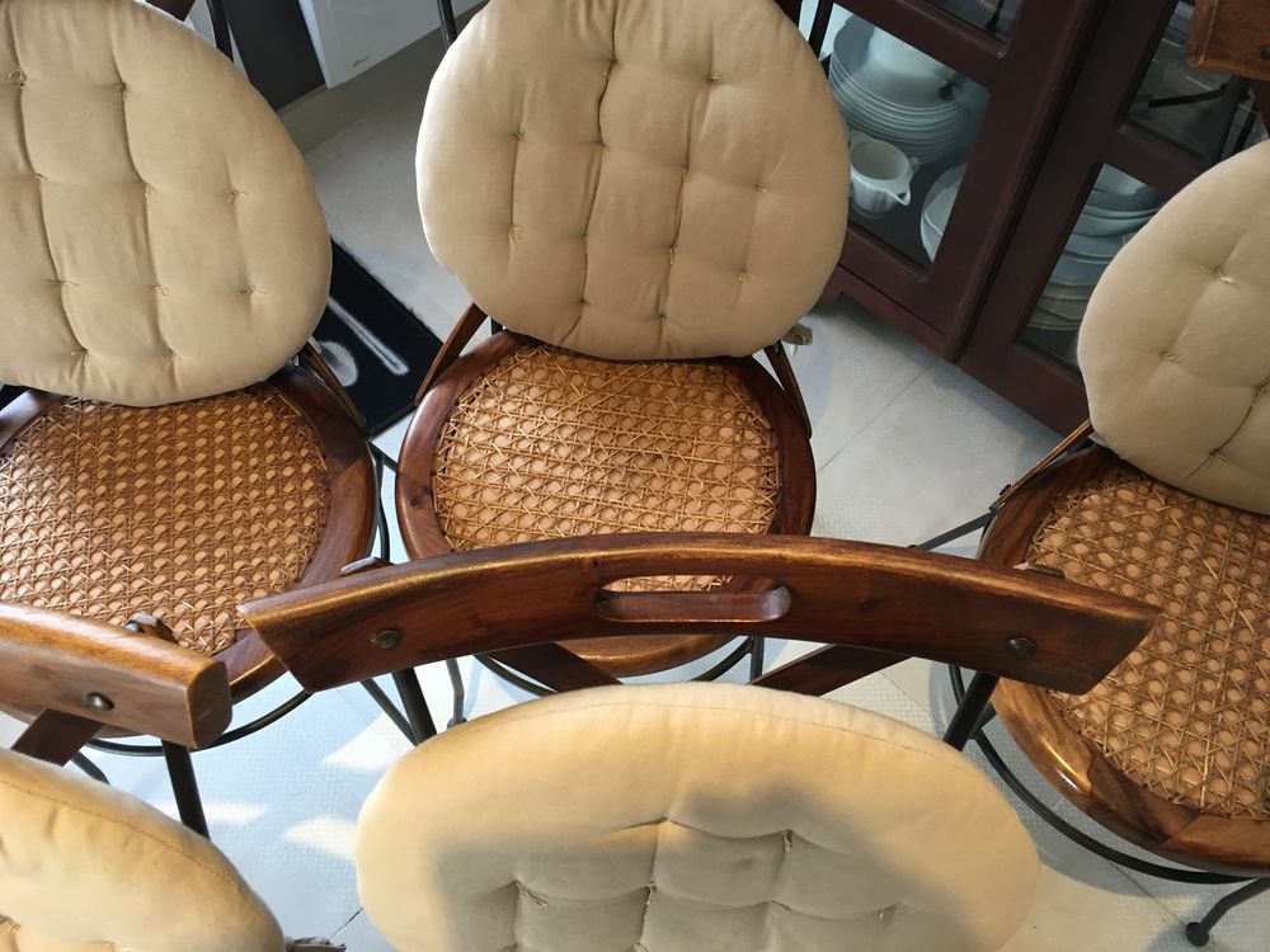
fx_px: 1064
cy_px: 476
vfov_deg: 48.2
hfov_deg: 61.7
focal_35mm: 29
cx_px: 635
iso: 125
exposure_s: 1/33
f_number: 2.2
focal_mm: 4.15
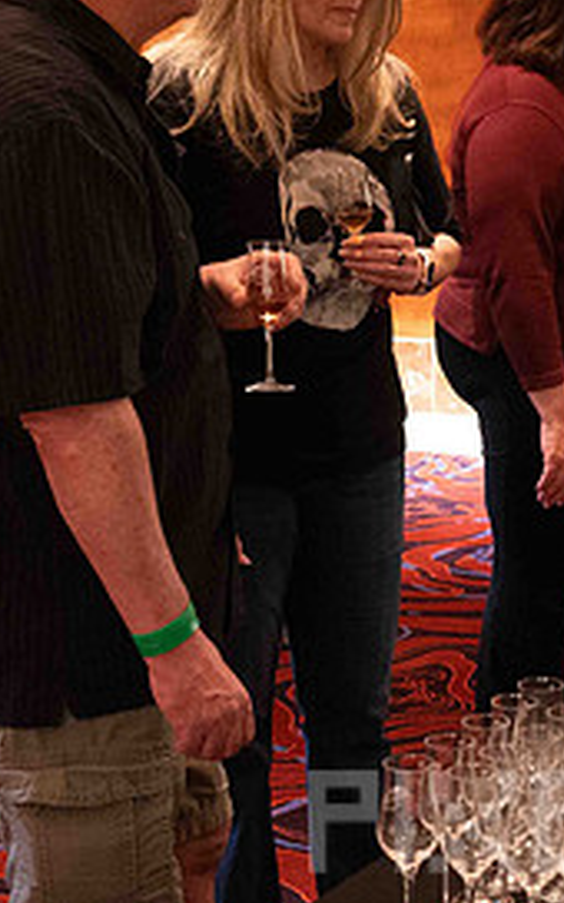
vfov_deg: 24.0
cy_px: 356
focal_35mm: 86
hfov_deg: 14.7
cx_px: 689
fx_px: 2115
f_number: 4.8
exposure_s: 1/60
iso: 9000
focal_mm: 33.5
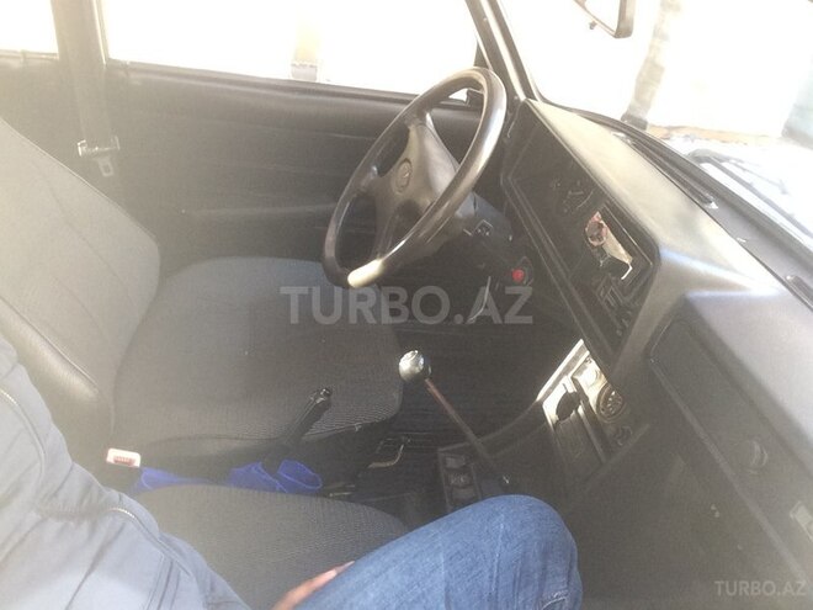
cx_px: 406
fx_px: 728
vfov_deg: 45.4
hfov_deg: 58.4
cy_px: 305
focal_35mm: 31
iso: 125
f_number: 2.4
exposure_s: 1/33
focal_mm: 2.15
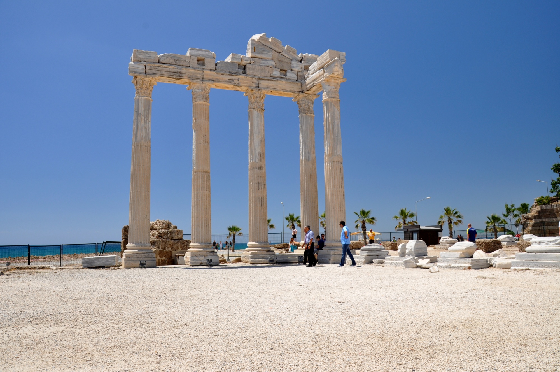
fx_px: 419
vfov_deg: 47.8
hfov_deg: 67.4
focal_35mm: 27
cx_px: 280
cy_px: 186
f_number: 10
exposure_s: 1/100
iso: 200
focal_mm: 18
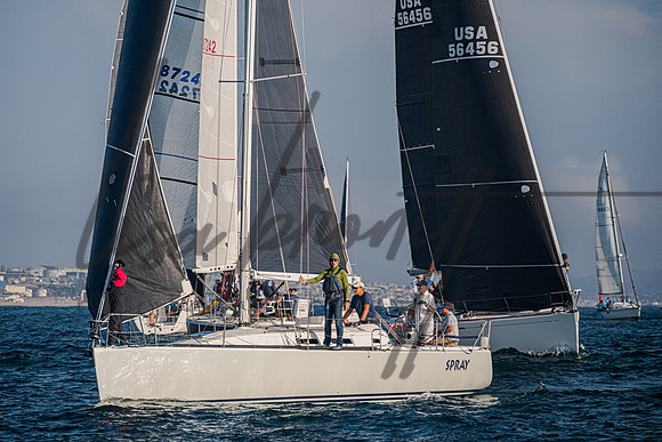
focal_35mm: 238
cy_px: 204
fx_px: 4380
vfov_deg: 5.8
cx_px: 304
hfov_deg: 8.6
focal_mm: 200
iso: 400
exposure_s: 1/2000
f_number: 6.3
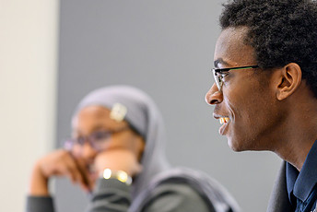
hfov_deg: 13.9
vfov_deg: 9.3
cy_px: 156
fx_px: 1295
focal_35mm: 147
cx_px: 201
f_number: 1.8
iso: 1100
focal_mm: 85
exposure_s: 1/400
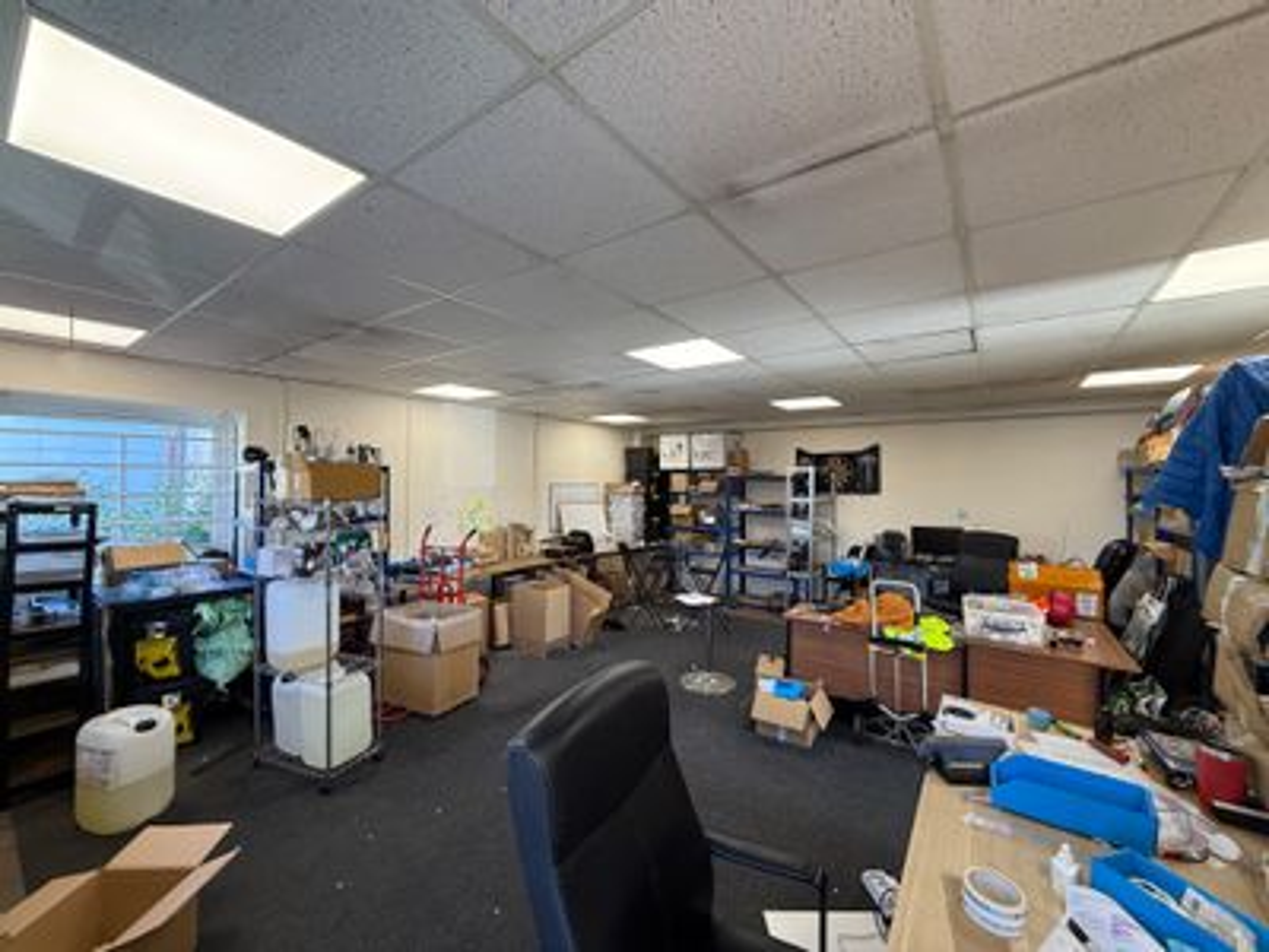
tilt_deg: +1.3
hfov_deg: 102.1
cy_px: 476
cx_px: 634
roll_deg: -0.7
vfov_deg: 85.7
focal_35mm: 14
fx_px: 513
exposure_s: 1/100
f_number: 2.2
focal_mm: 2.22
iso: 125
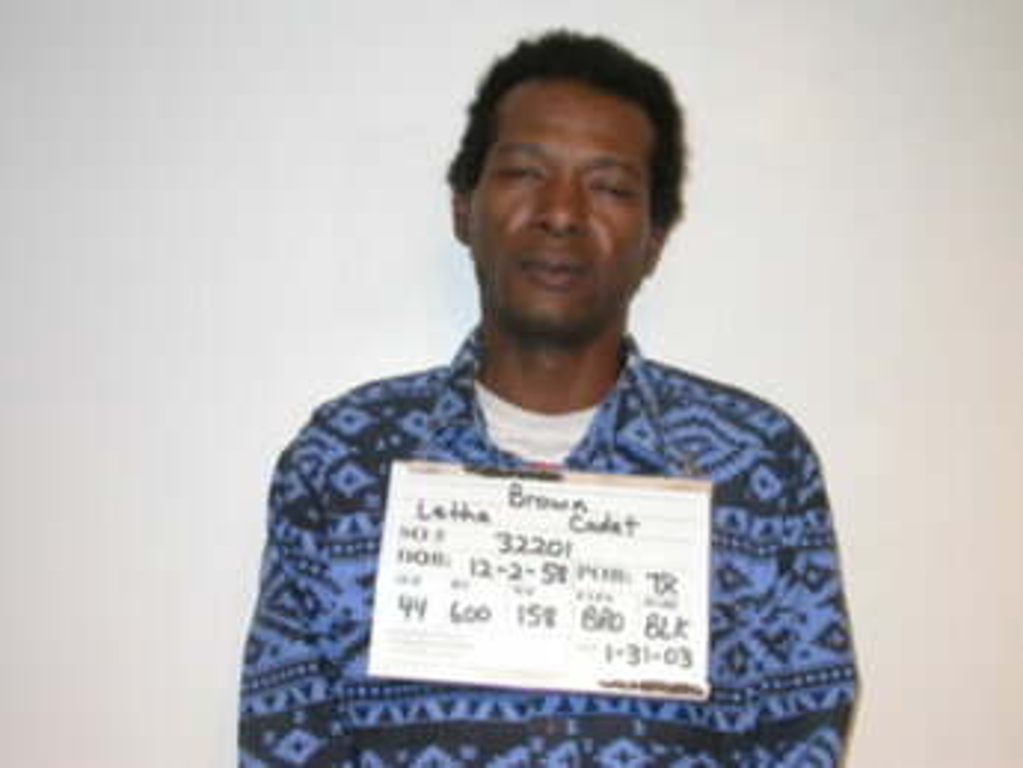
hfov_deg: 33.2
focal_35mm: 58
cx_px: 512
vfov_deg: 25.2
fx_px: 1715
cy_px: 384
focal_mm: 12
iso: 100
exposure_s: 1/60.3
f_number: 3
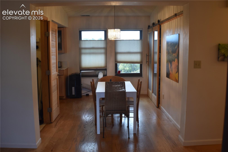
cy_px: 76
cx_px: 114
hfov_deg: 41.1
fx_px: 304
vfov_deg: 28.1
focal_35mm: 48
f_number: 4.5
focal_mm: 32
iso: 500
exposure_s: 1/60
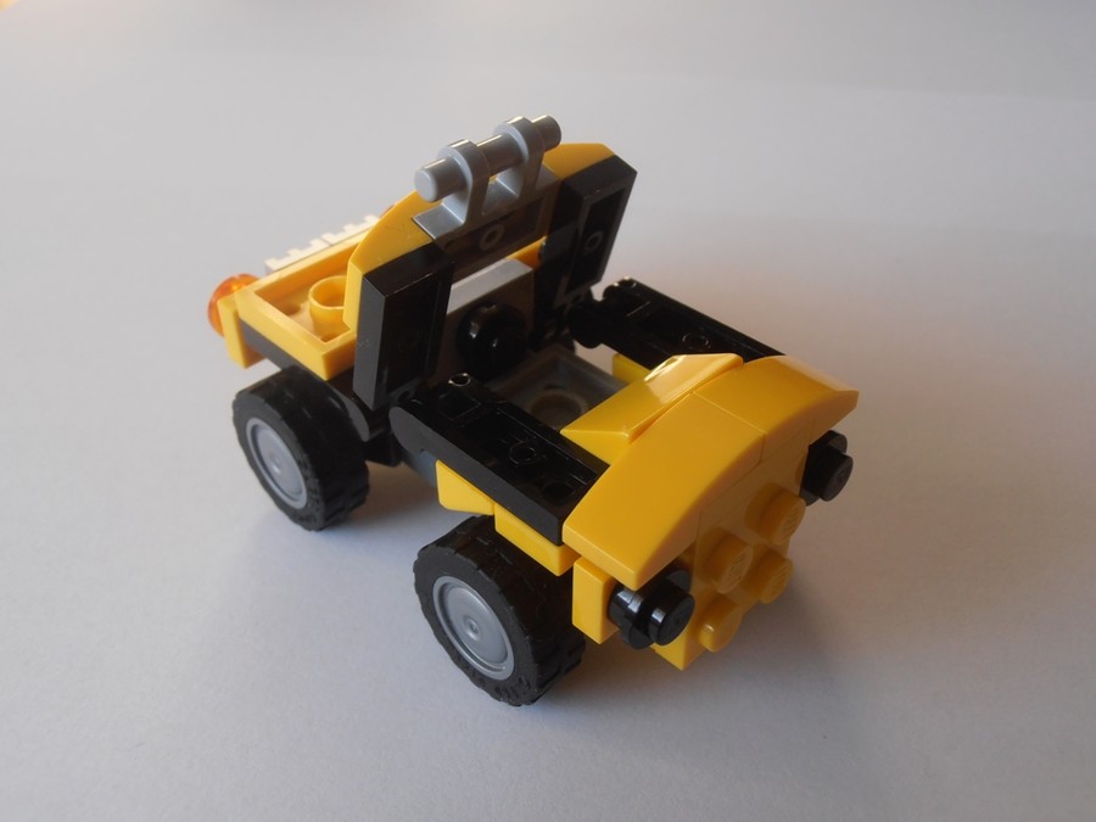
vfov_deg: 38.7
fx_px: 1171
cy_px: 411
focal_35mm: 37
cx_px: 548
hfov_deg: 50.1
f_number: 3.9
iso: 100
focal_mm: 6.61
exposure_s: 1/40
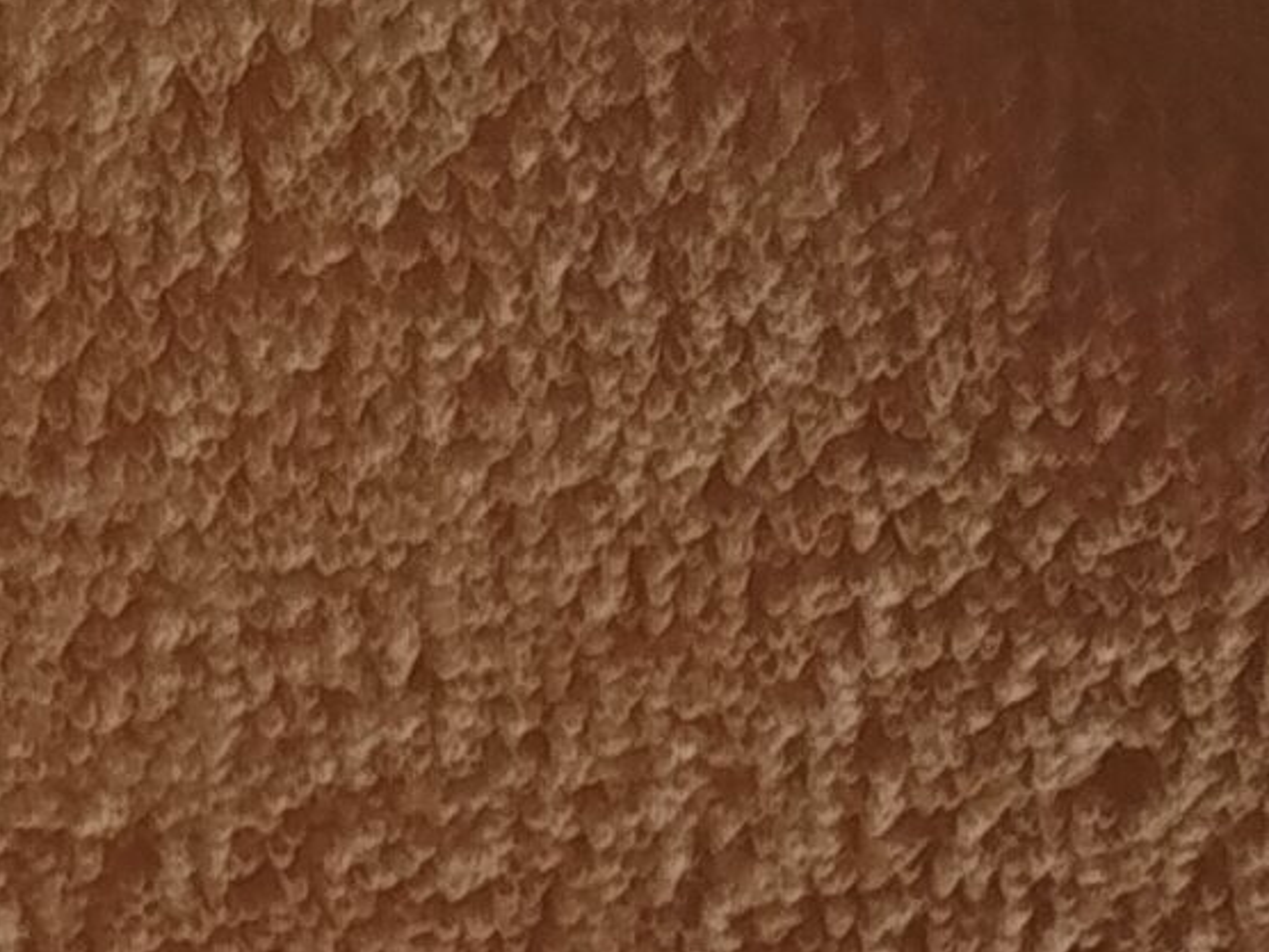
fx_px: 8102
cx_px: 580
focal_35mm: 221
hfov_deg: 9.0
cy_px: 2765
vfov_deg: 6.2
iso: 50
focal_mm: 5.31
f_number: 1.7
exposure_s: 1/1289
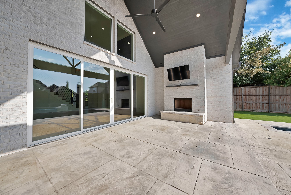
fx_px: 97
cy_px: 98
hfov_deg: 112.6
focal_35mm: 12
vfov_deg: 90.1
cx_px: 146
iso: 640
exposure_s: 1/250
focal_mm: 12
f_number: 9
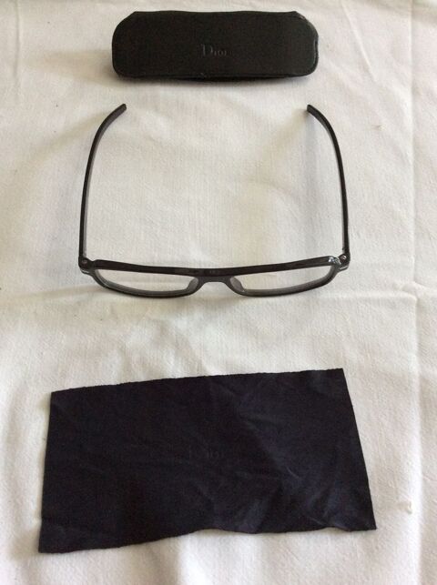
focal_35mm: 32
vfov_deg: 56.9
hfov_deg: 44.0
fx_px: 540
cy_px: 292
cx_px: 218
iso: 160
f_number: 2.4
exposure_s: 1/25
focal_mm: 3.3
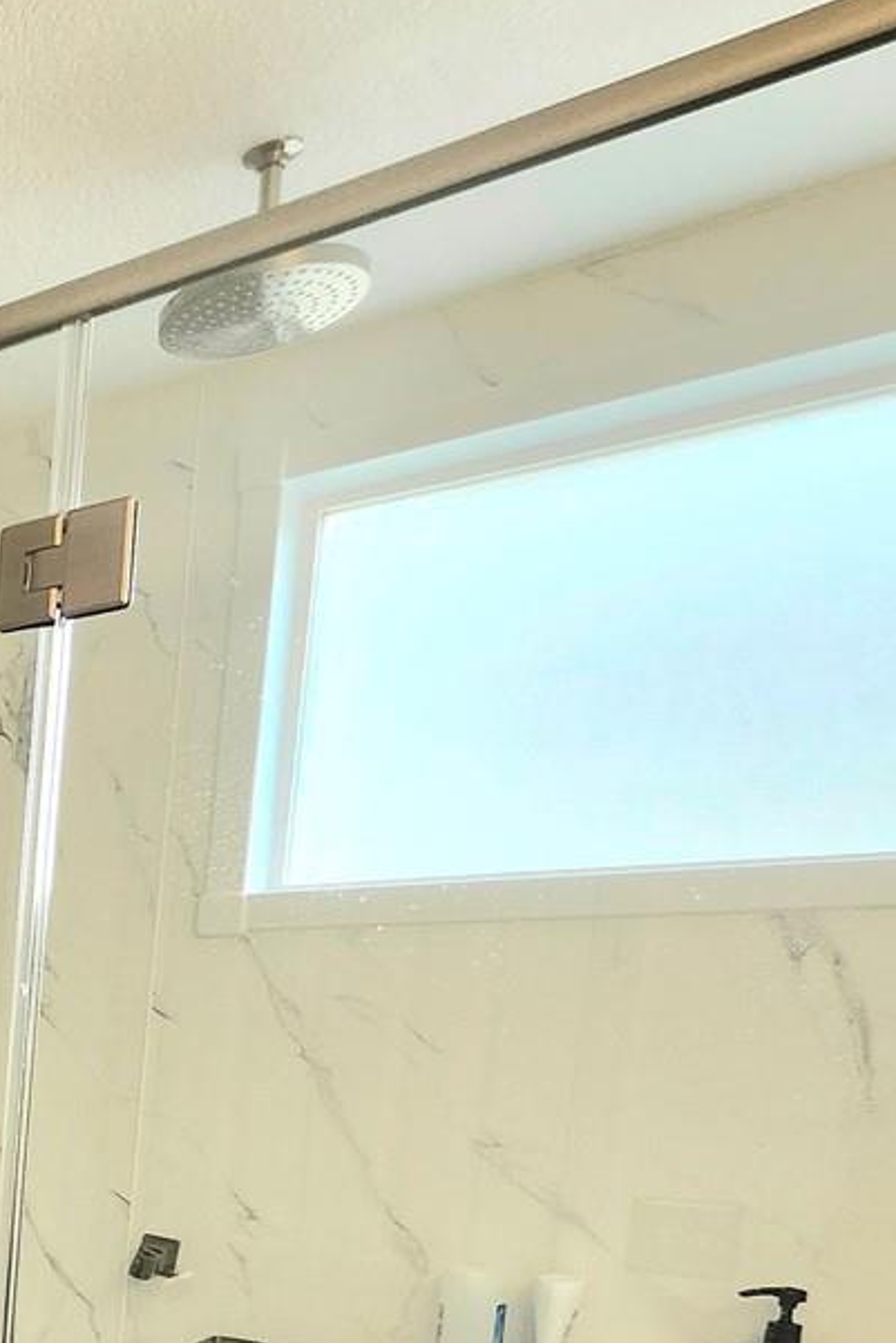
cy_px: 1242
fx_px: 1343
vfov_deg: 47.0
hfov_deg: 23.9
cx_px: -606
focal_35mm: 36
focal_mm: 1.74
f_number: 2.2
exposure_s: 1/120
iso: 64
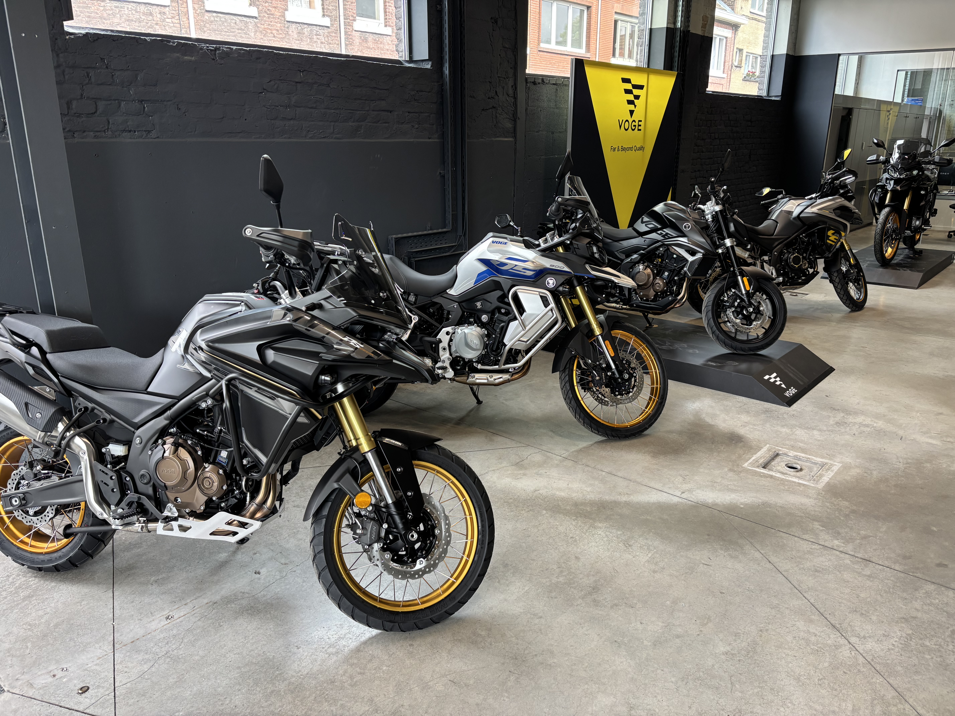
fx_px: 717
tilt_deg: -16.7
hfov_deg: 67.3
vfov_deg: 53.1
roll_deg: -0.9
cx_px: 478
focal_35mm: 26
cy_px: 358
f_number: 1.6
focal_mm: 5.96
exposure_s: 1/121
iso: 125
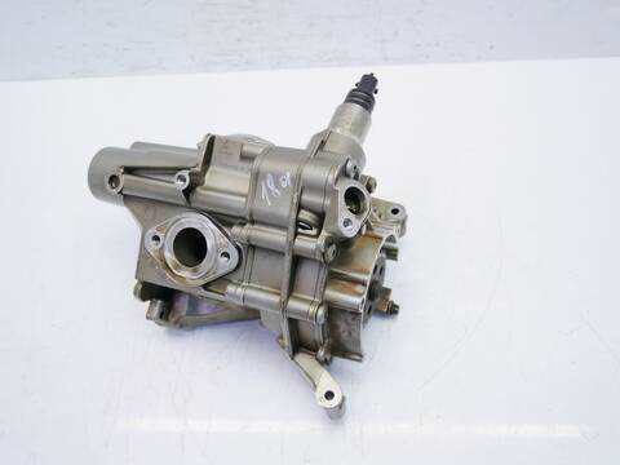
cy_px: 232
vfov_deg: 46.8
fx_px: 537
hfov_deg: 60.0
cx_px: 310
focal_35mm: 30
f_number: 3.8
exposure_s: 1/100
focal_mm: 15
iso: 200
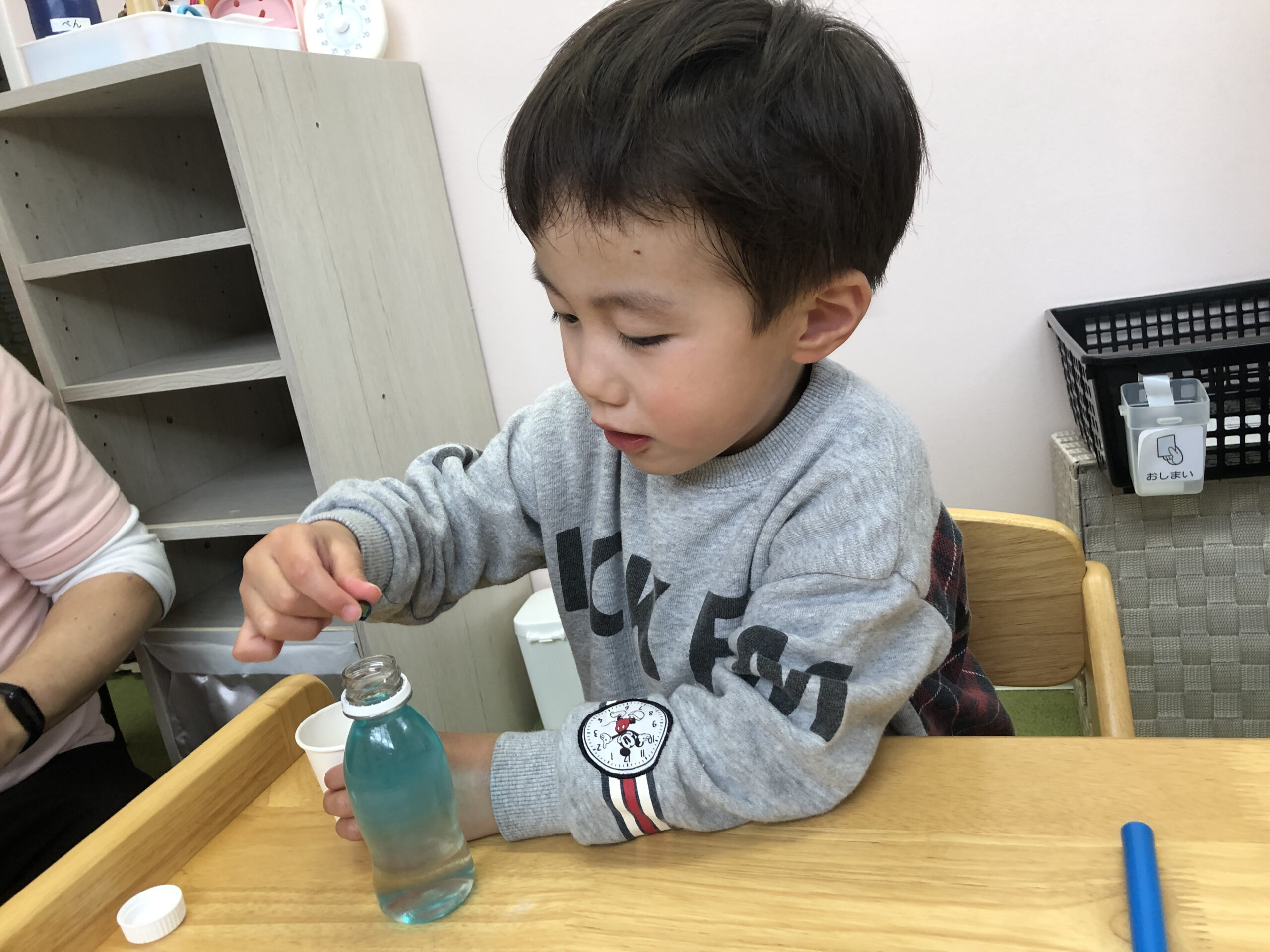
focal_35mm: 28
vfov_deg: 49.7
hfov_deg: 63.4
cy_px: 476
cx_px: 635
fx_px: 1027
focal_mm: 4
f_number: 1.8
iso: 125
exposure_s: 1/120
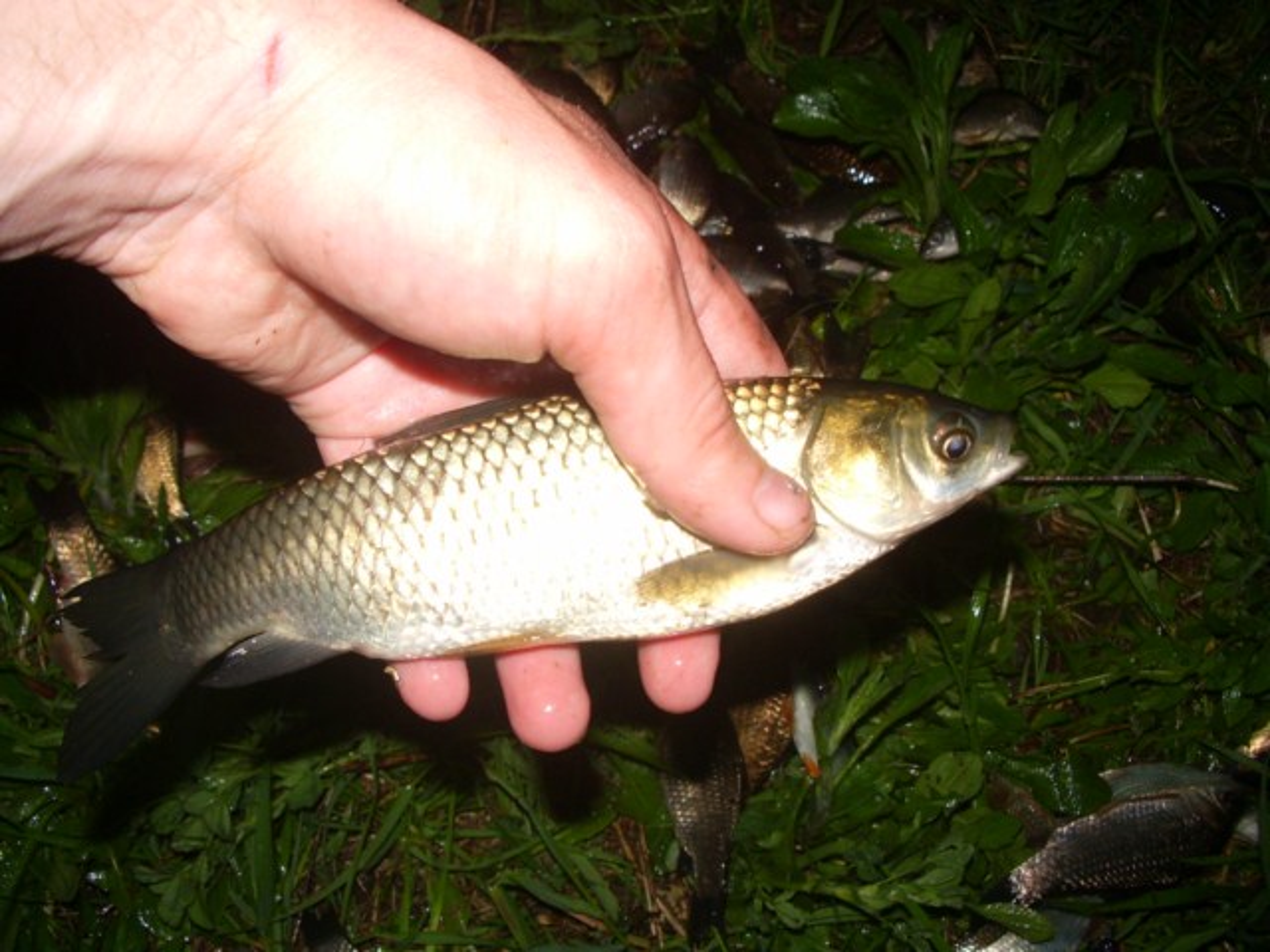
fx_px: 1284
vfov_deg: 40.7
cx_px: 635
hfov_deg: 52.6
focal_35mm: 35
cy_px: 476
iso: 100
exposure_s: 1/40
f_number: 4.3
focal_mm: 5.8
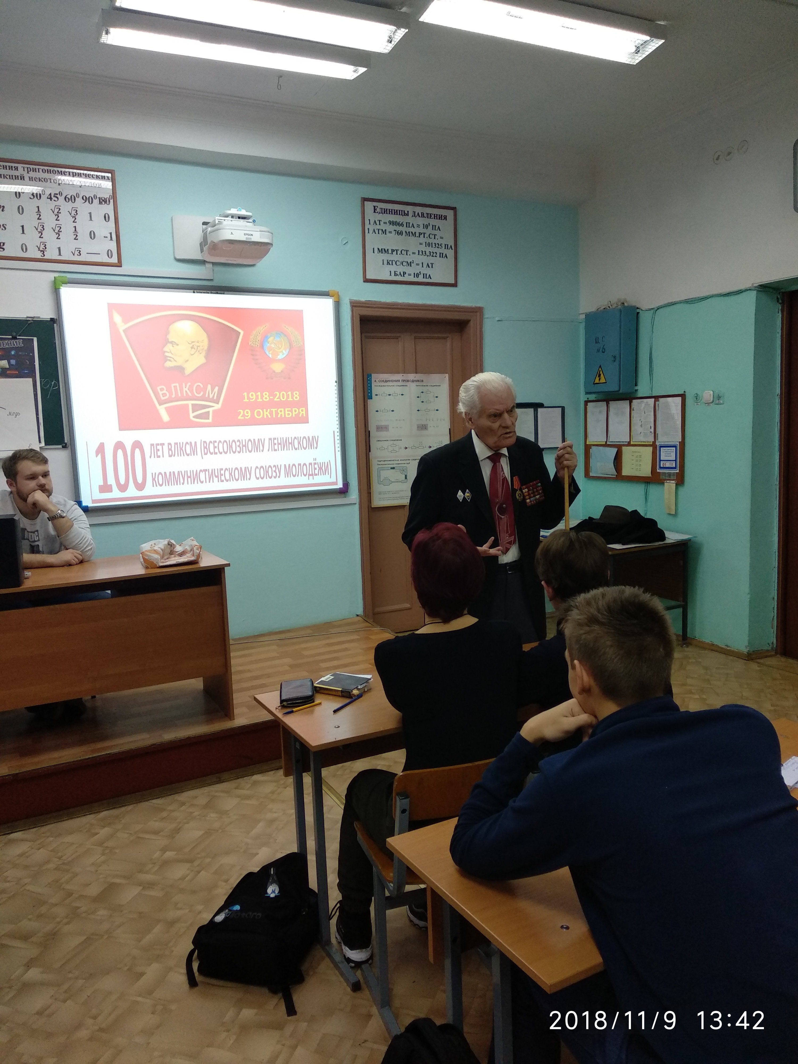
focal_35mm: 26
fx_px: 799
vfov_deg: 67.3
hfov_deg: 53.1
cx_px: 399
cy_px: 532
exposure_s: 1/50
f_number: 2.2
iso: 320
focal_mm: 3.81
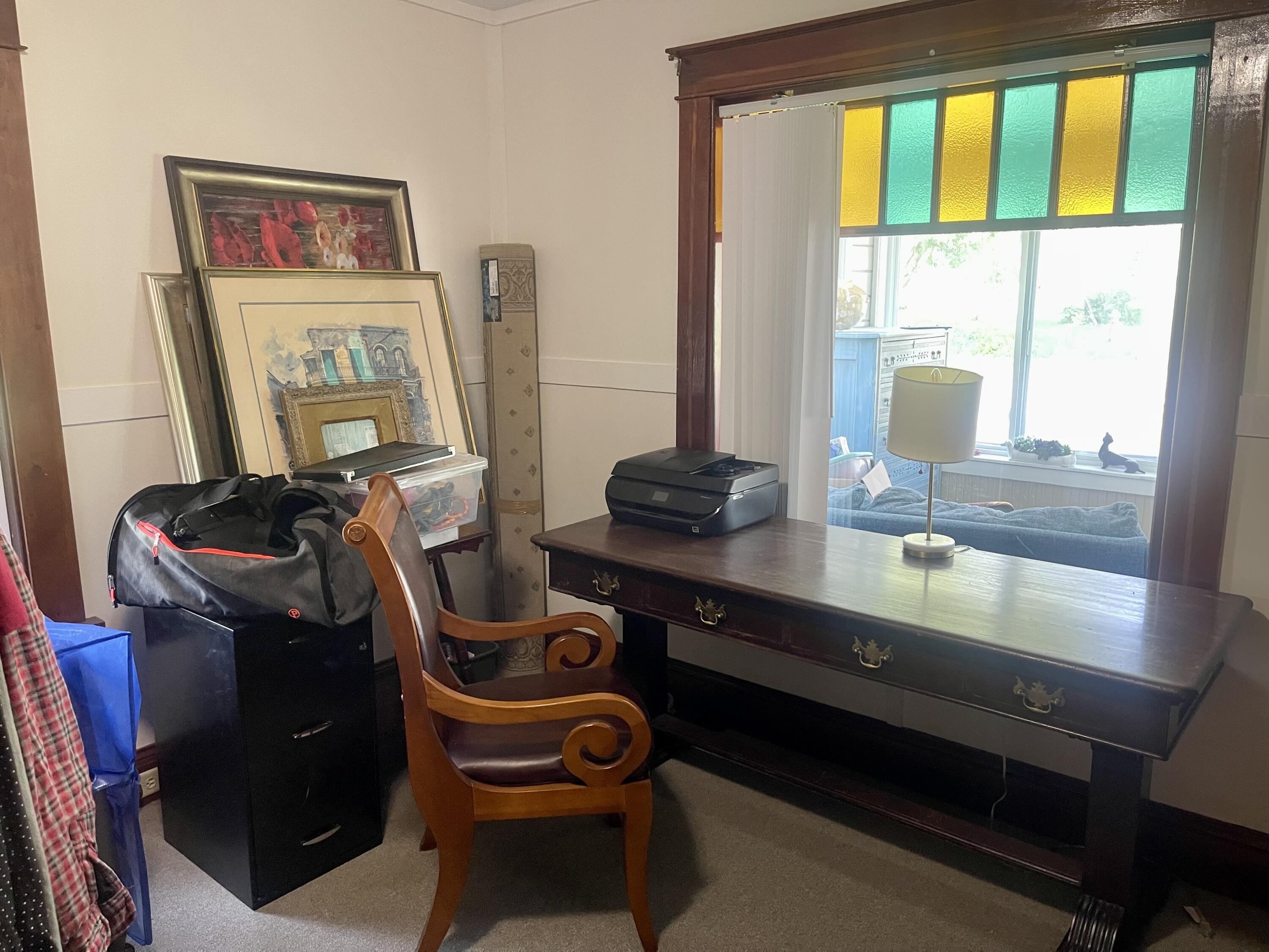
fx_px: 916
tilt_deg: -10.5
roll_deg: -0.4
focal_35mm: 25
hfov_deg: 69.4
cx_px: 634
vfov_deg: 54.9
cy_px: 476
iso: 160
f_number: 1.6
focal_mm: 5.1
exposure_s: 1/60
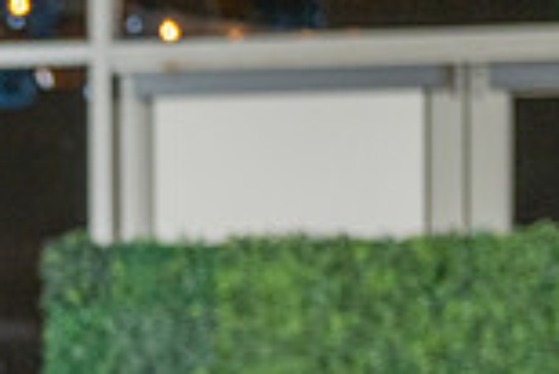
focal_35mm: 263
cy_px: 543
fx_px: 4088
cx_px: -476
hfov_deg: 7.6
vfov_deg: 5.2
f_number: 3.5
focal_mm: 70
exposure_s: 1/160
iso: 800
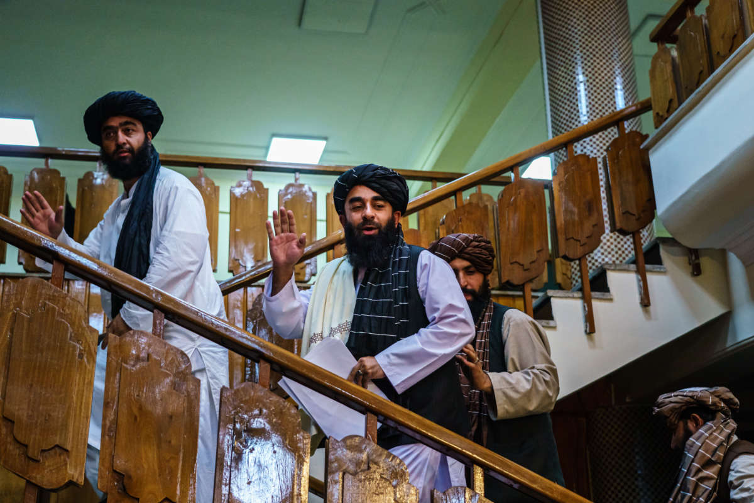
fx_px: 963
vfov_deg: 29.2
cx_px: 377
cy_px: 252
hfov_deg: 42.7
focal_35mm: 46
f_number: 4
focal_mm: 46
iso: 6400
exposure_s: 1/400
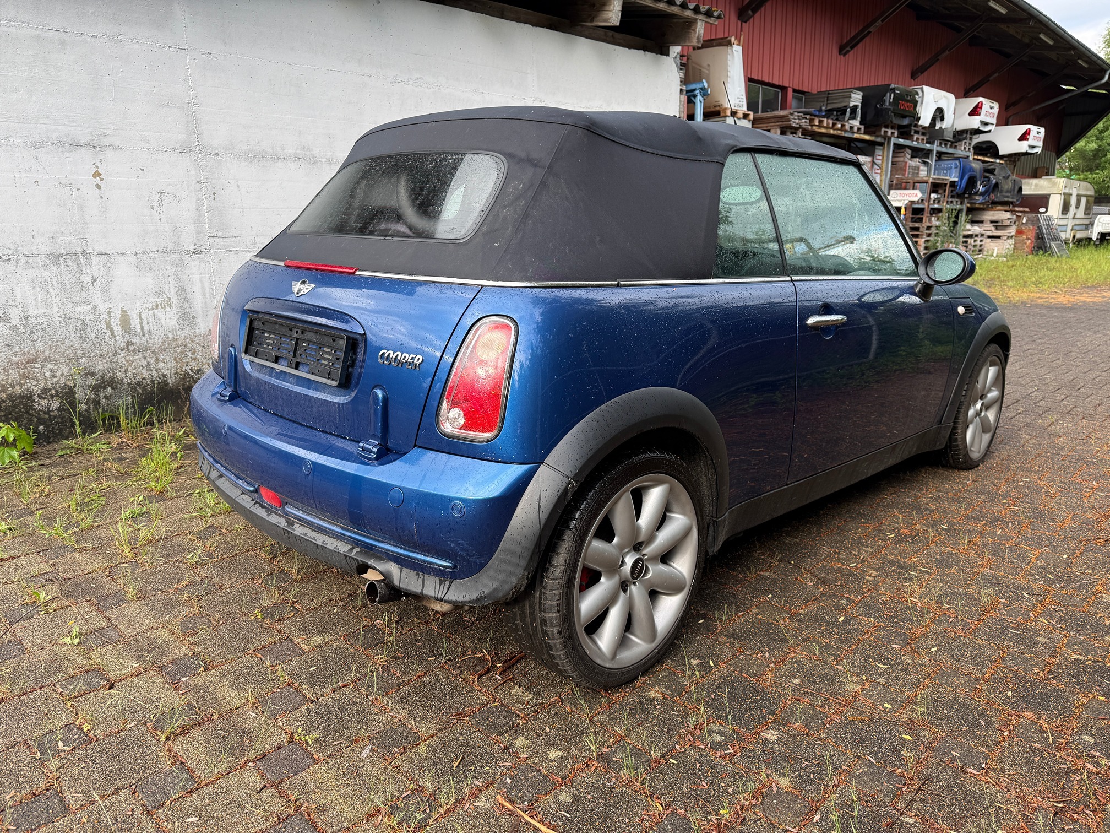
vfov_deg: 56.8
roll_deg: +1.1
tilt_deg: -12.9
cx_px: 555
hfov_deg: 71.6
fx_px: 770
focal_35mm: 24
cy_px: 416
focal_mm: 6.76
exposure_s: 1/405
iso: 100
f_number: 1.78
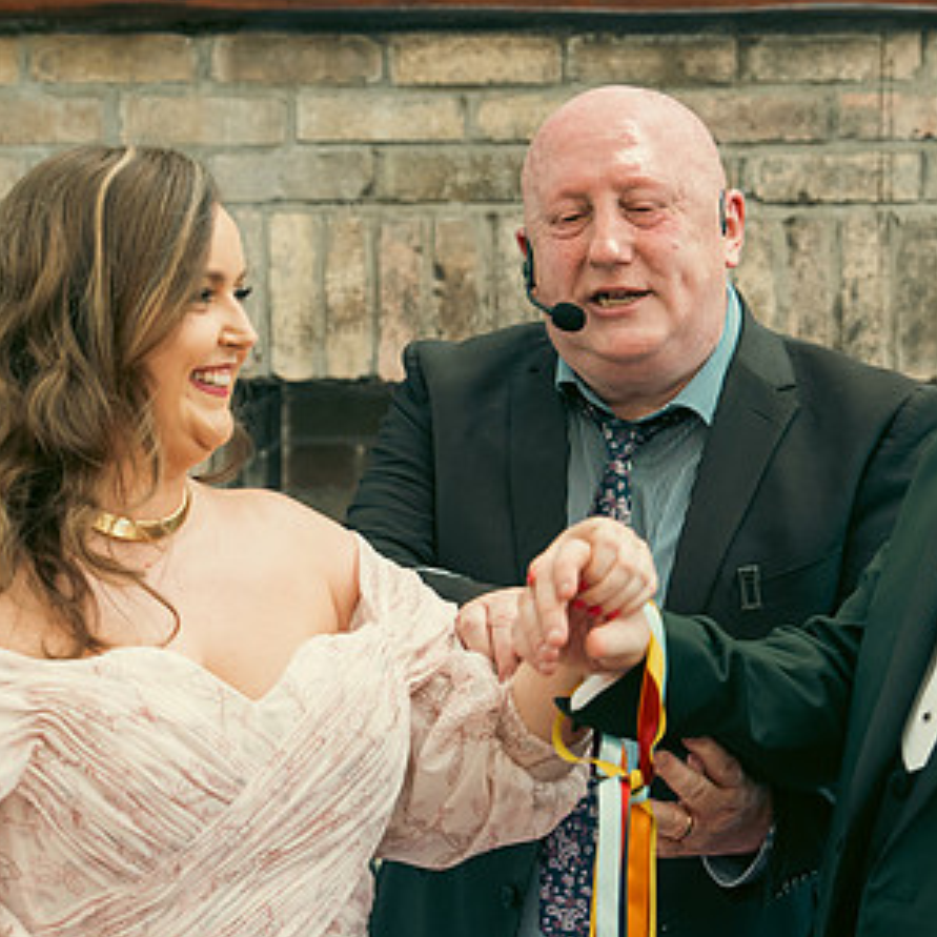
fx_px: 4012
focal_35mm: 131
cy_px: 560
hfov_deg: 13.3
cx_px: 521
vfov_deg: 13.3
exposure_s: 1/200
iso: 500
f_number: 3.5
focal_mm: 53
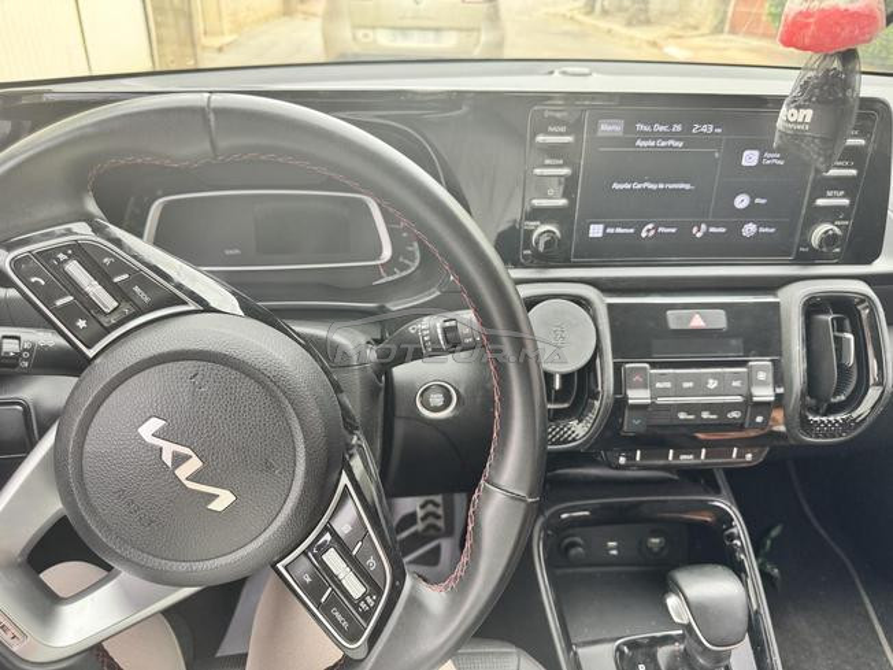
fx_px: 619
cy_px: 335
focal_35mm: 24
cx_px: 446
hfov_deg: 71.6
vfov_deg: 56.8
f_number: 1.78
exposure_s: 1/121
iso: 200
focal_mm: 6.76
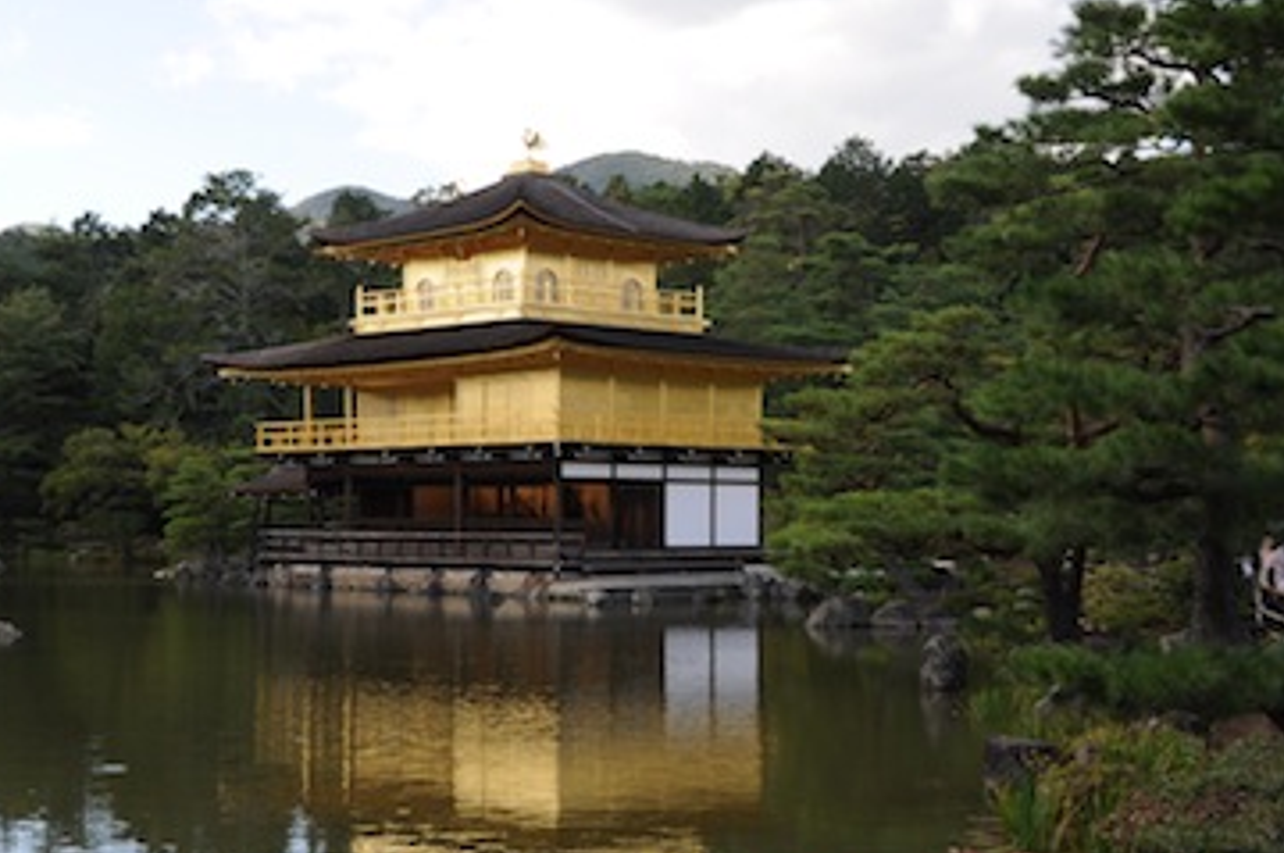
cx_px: 521
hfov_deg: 33.3
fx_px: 2137
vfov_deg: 22.5
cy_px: 501
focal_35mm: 60
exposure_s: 1/500
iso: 200
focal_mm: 30
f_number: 4
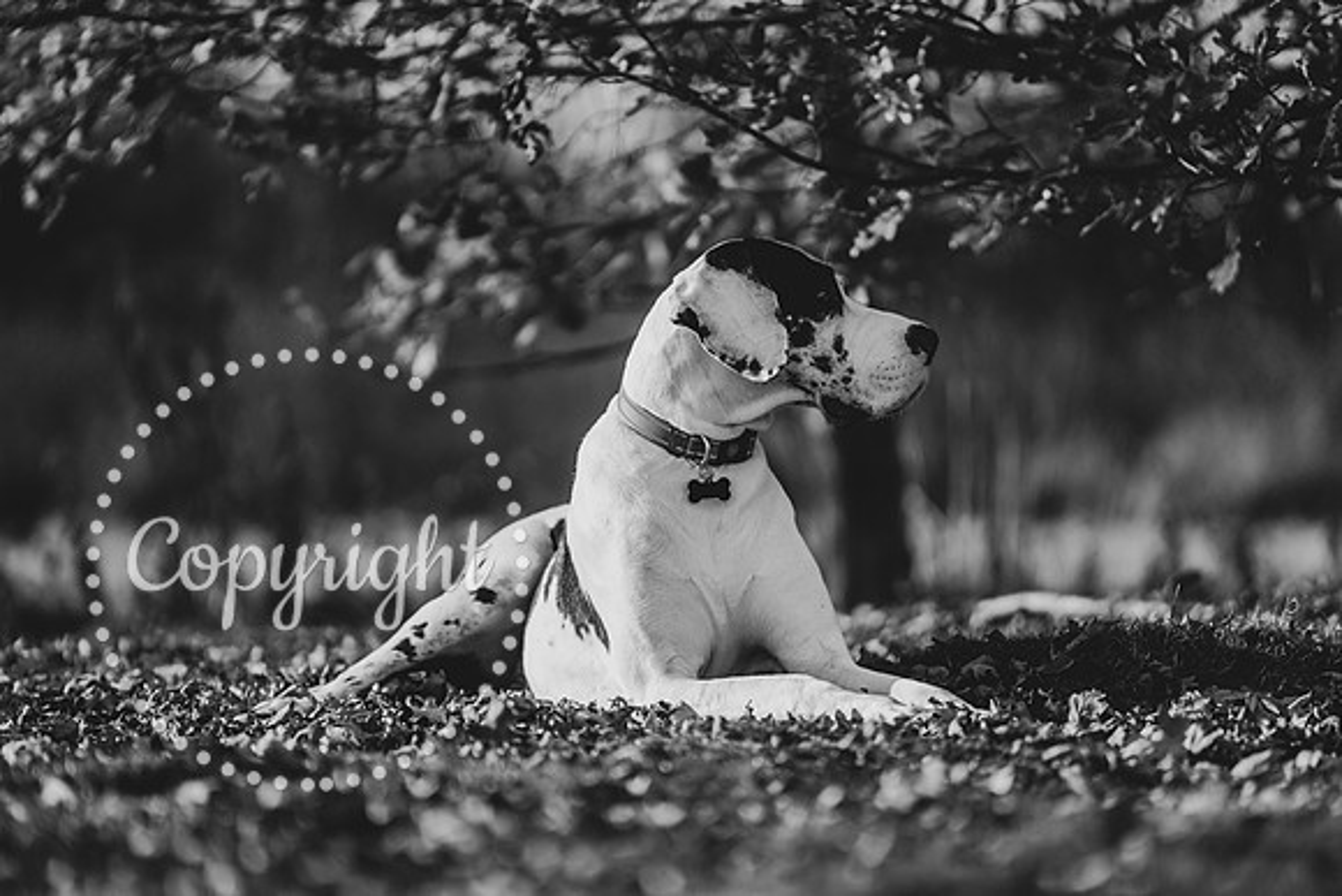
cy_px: 448
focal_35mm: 200
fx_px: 7457
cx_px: 671
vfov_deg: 6.9
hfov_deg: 10.3
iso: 200
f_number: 2.8
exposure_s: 1/3200
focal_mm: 200
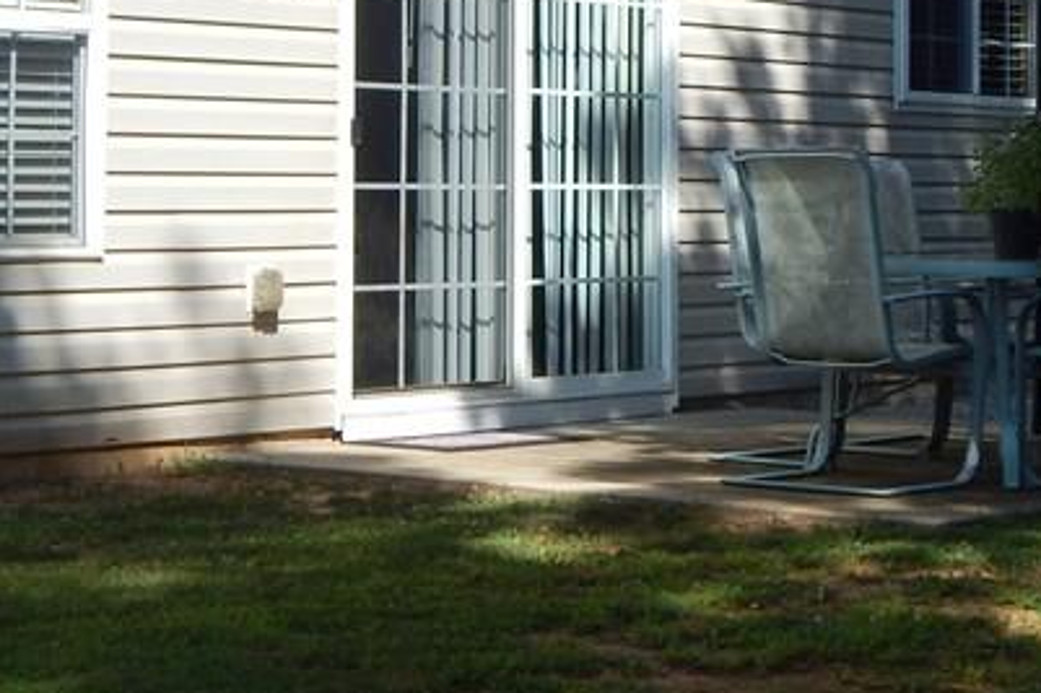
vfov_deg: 13.4
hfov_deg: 19.9
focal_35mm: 101
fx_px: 2919
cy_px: 47
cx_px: 911
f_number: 3.4
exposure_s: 1/1250
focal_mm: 6.8
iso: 125
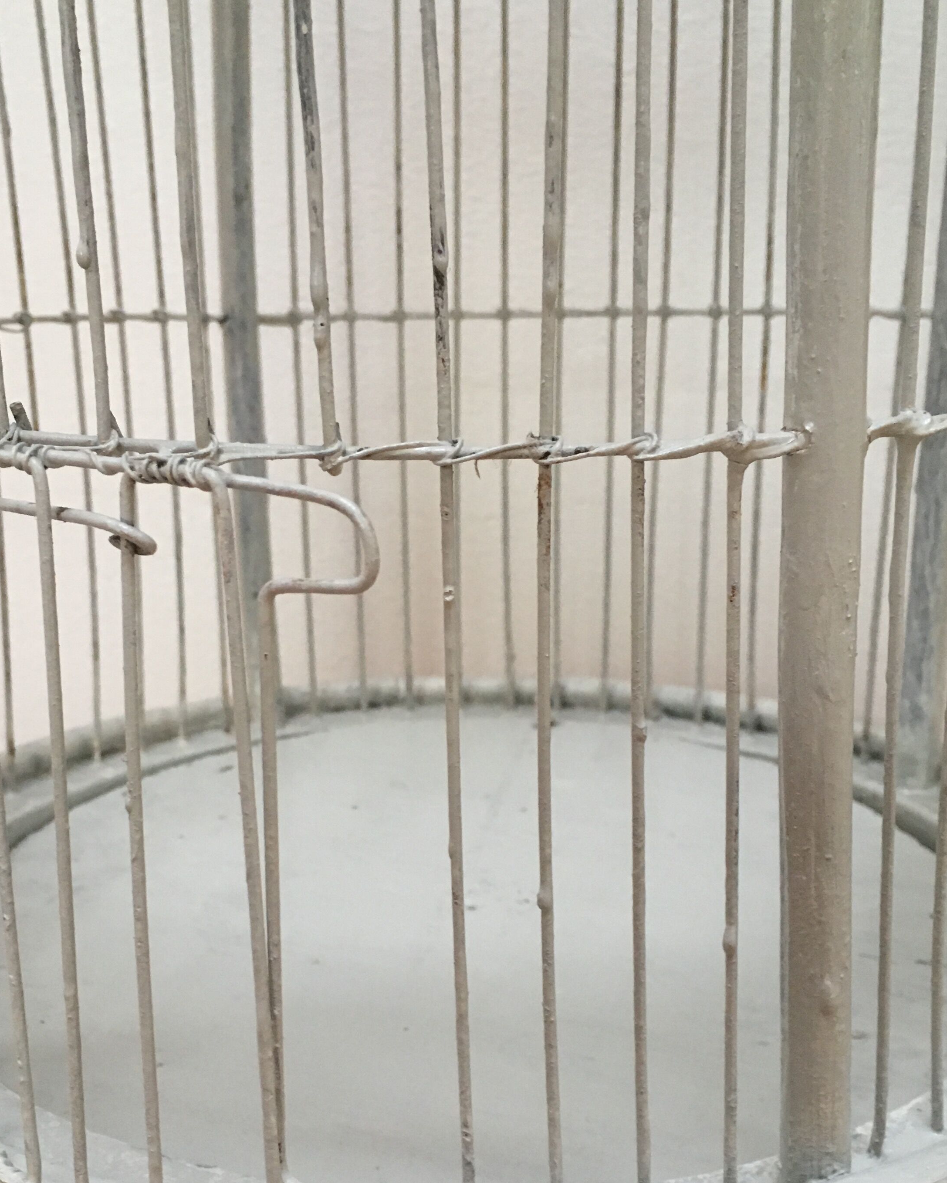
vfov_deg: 43.5
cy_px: 738
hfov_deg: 35.6
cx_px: 420
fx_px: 1471
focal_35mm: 42
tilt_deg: -18.8
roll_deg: +1.8
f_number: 2.2
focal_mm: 4.15
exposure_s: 1/33
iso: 200
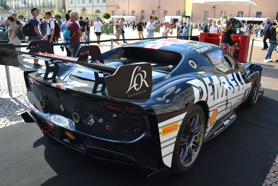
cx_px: 139
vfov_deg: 43.6
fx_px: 232
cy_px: 93
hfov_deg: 61.9
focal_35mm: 30
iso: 125
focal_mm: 20
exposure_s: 1/125
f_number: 5.6
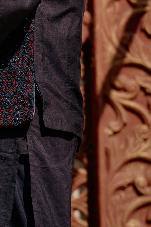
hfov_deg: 4.7
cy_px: -97
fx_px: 1812
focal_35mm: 288
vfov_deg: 7.1
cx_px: -68
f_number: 2.8
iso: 100
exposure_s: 1/2000
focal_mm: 85
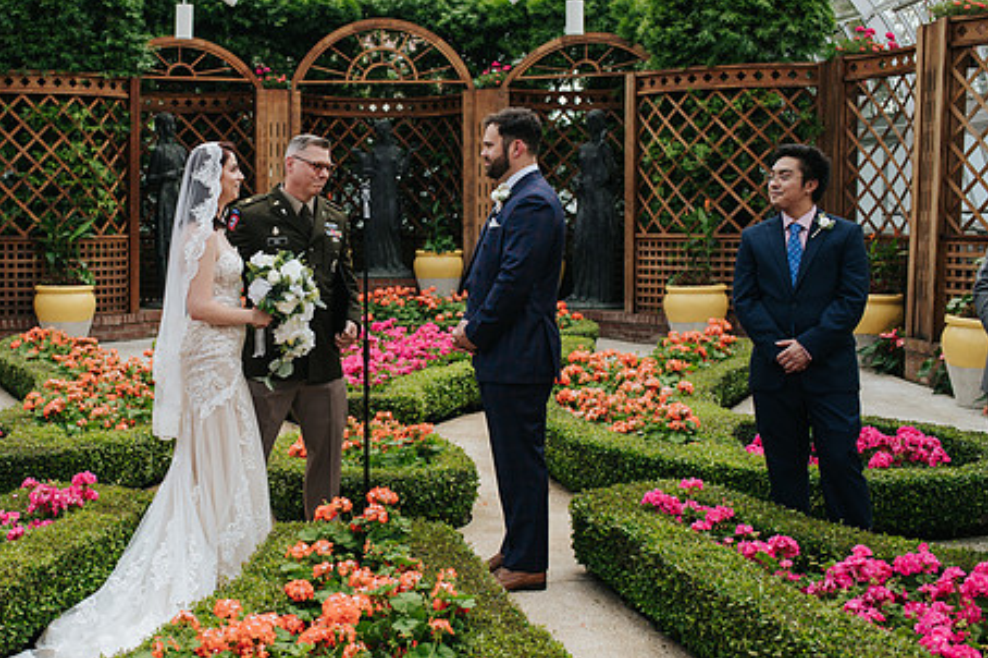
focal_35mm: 50
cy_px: 316
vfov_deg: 27.0
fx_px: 1371
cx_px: 300
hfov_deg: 39.0
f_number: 3.5
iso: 280
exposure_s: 1/800
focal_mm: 35
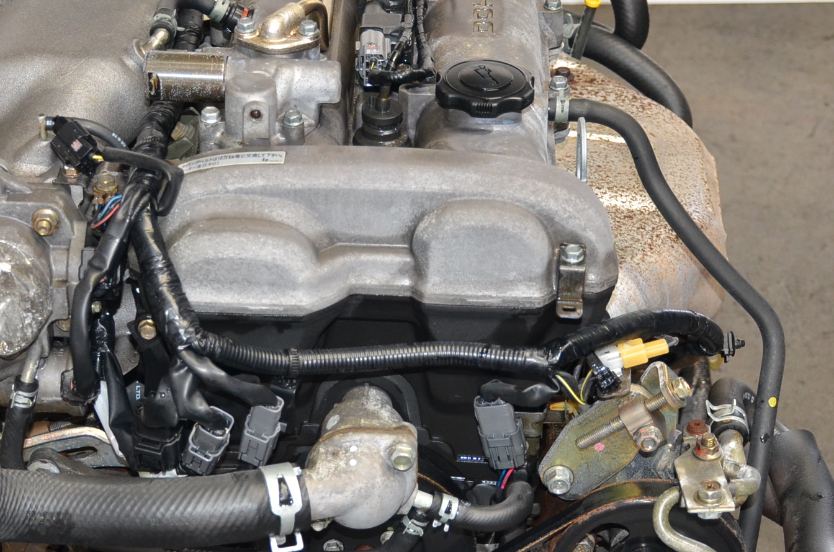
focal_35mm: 88
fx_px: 2034
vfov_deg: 15.4
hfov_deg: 23.1
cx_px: 351
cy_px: 345
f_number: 4
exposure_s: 1/60
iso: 800
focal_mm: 32
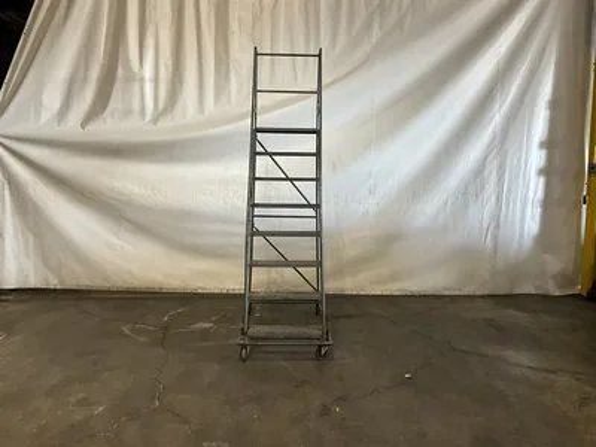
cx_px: 298
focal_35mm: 29
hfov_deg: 61.7
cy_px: 224
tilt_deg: -6.4
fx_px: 499
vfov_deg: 48.2
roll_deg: -0.3
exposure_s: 1/60
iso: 125
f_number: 1.8
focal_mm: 3
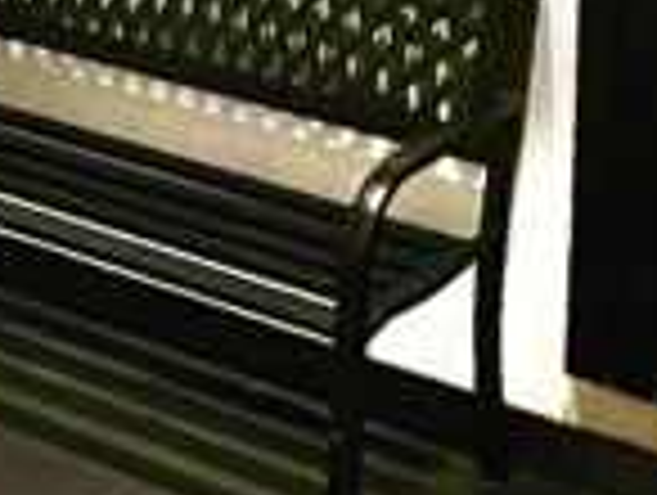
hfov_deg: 21.4
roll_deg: -1.2
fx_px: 1730
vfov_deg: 14.0
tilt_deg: -2.3
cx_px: 436
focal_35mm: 91
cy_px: -454
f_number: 1.8
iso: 250
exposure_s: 1/50
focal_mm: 1.57
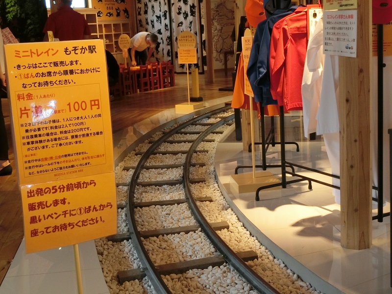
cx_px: 196
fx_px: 589
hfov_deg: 36.8
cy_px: 147
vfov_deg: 28.0
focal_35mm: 52
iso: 400
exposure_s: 1/50
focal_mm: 9.3
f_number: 4.7
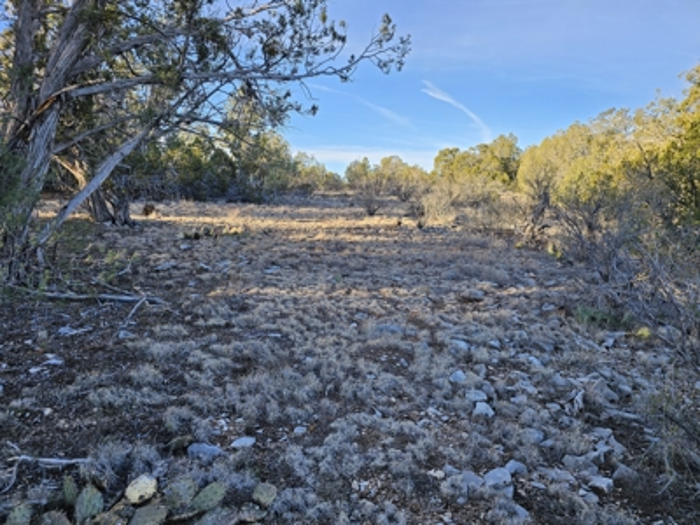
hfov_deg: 73.9
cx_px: 350
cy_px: 262
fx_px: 465
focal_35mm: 23
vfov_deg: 58.9
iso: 12
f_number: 1.7
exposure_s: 1/180
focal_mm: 6.3
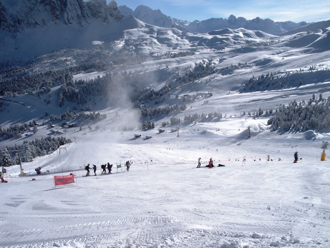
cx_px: 165
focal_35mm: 36
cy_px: 124
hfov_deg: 51.4
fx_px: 343
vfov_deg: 39.7
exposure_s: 1/667
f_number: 5.6
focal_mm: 6.3
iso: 64
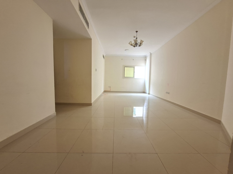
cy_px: 87
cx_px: 116
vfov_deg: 89.9
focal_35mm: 13
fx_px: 88
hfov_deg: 106.2
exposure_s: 1/24
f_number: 2.2
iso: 250
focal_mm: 1.74
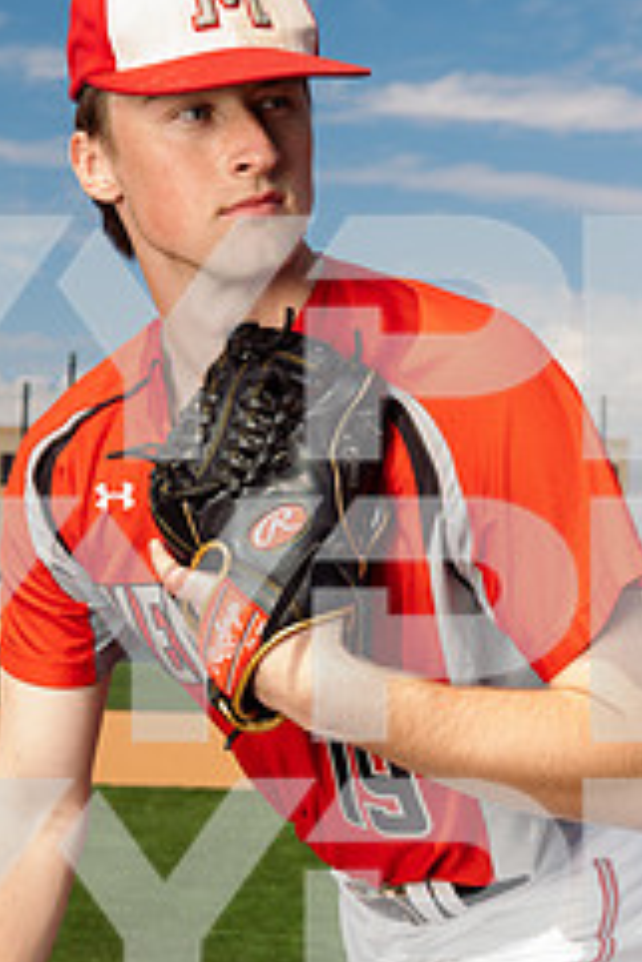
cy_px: 623
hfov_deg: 19.2
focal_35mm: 71
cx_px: 267
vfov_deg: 28.3
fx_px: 1896
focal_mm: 38
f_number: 7.1
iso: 64
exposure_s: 1/250
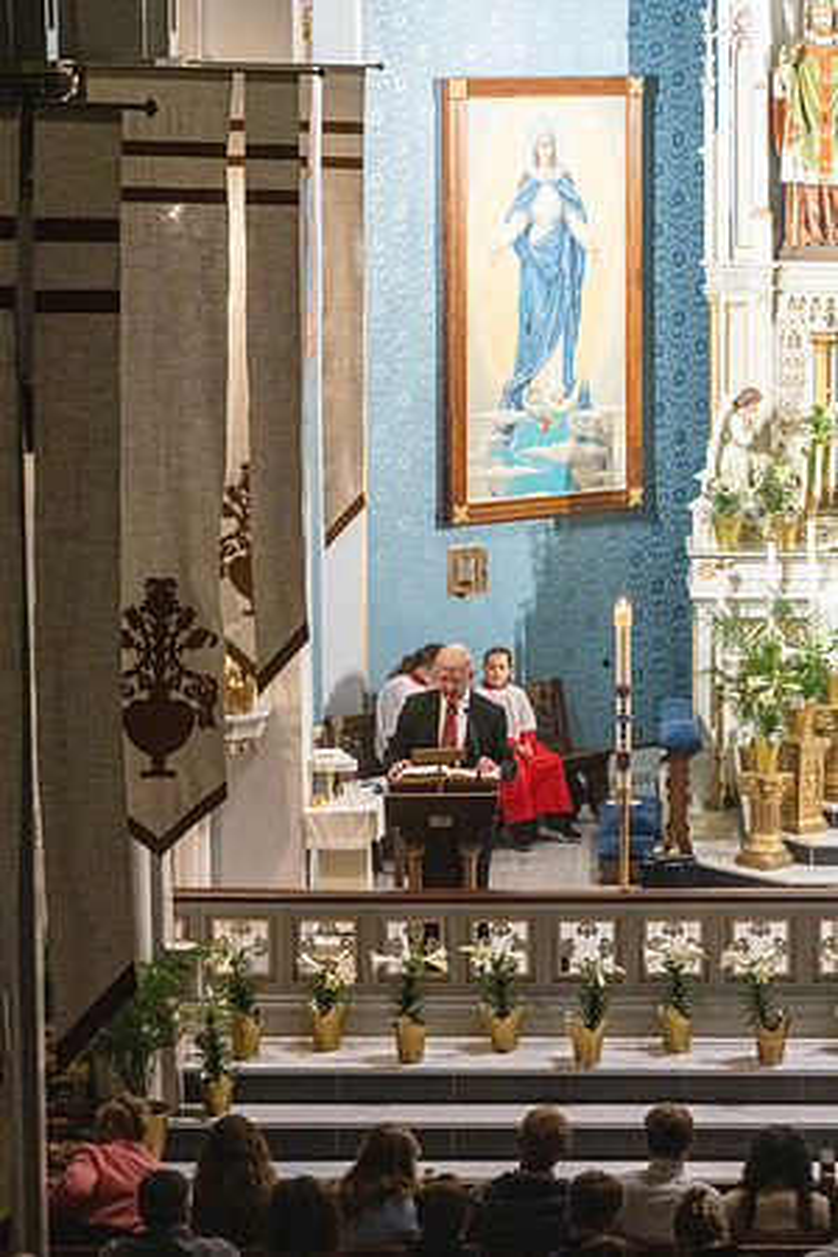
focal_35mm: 115
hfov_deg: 11.9
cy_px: 628
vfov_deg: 17.8
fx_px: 4015
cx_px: 419
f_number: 14
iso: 5000
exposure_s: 1/40
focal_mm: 115
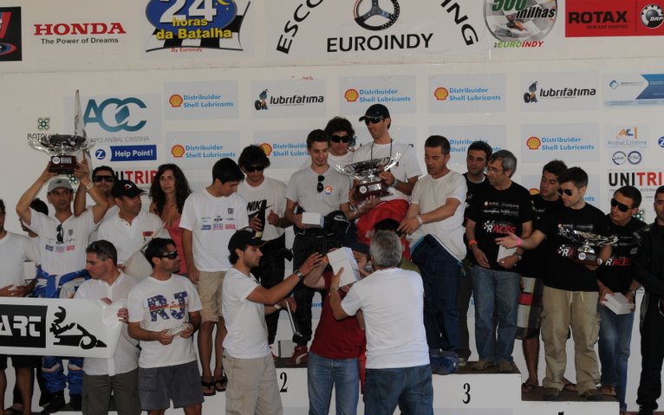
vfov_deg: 26.3
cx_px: 374
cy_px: 234
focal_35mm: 49
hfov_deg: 41.0
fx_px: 887
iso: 200
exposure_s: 1/60
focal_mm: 24
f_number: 8
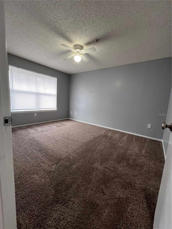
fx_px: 86
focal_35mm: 13
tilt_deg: -8.4
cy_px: 114
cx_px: 86
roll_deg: -3.2
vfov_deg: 106.2
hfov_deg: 89.9
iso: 160
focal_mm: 1.57
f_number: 1.8
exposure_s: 1/60
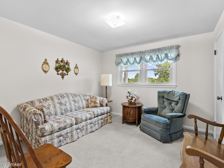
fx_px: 116
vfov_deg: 71.6
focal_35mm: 18
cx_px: 107
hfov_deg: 87.7
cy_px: 85
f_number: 11
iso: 1000
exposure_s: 1/1.67
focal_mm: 16
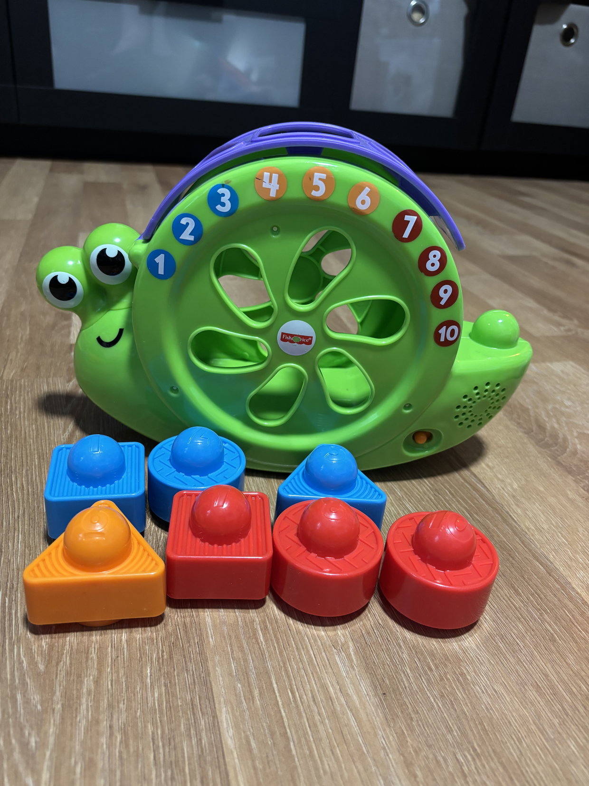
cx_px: 294
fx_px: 590
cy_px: 393
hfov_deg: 53.1
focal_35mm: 26
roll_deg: -6.6
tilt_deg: -28.1
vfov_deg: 67.3
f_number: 1.6
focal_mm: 5.96
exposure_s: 1/50
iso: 320
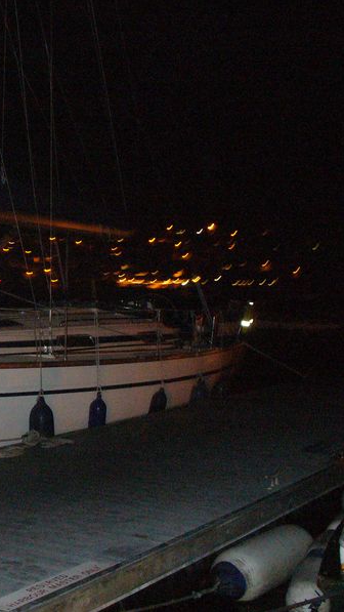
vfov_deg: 38.5
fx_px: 875
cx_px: -48
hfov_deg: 21.0
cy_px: 307
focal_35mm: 54
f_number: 2.8
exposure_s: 1/8
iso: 400
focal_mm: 6.1
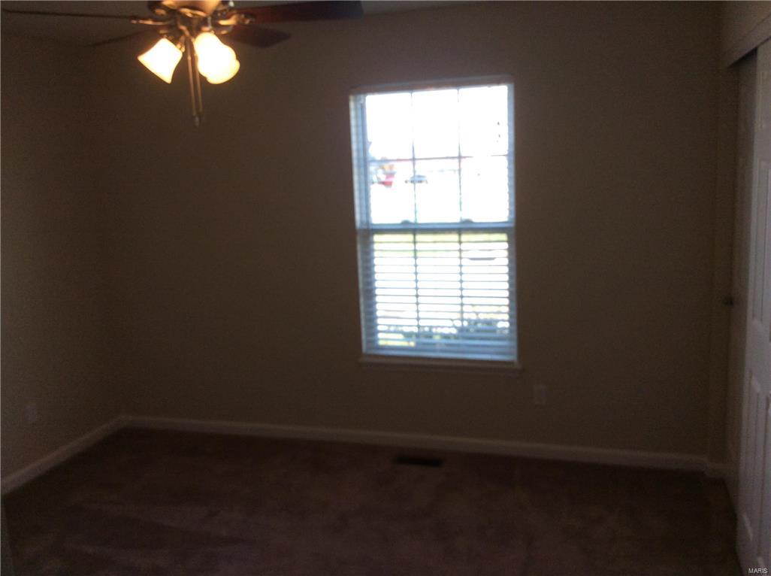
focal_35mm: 32
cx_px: 386
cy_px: 288
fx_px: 712
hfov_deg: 56.9
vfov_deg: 44.0
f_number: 2.4
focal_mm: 3.3
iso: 50
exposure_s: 1/120
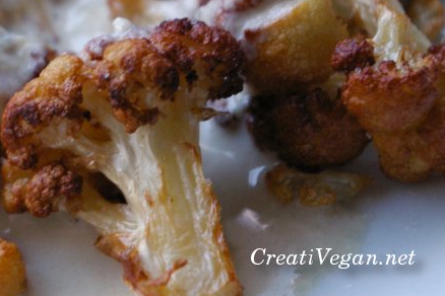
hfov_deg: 14.8
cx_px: 44
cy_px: 29
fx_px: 1693
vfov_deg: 10.0
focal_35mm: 137
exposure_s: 1/30
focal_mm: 50
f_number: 8
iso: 800
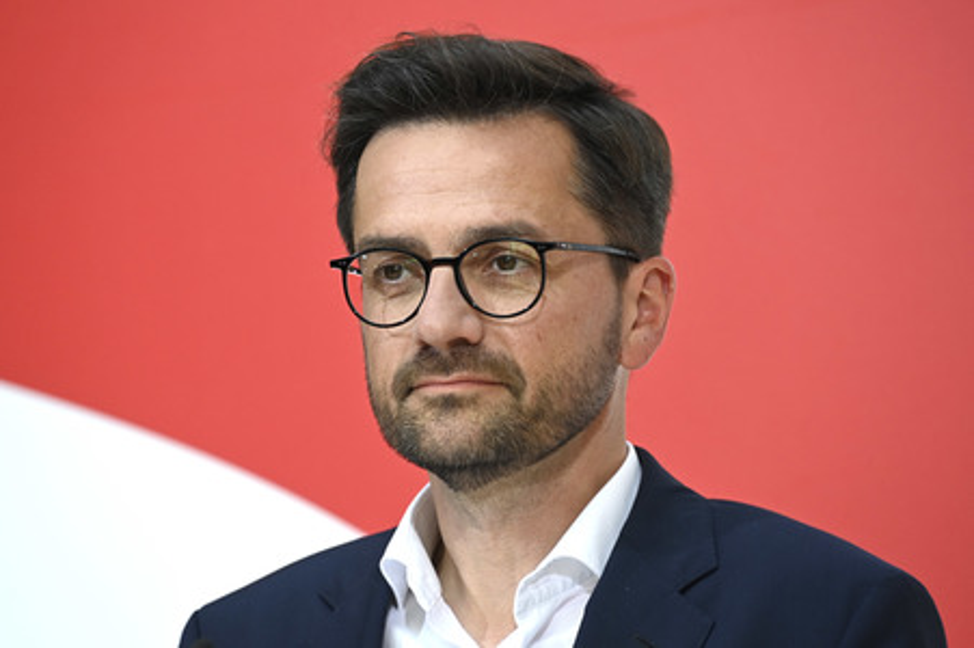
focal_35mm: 300
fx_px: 8110
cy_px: 324
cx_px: 487
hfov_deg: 6.9
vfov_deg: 4.6
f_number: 5.6
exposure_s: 1/320
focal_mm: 300
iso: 1250
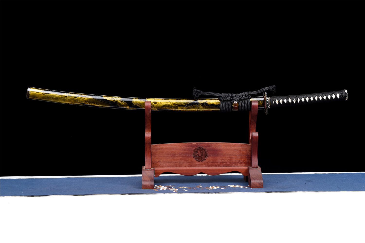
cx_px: 182
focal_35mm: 60
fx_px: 608
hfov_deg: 33.4
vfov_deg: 22.6
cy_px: 122
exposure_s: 1/160
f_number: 7.1
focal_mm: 60
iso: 125
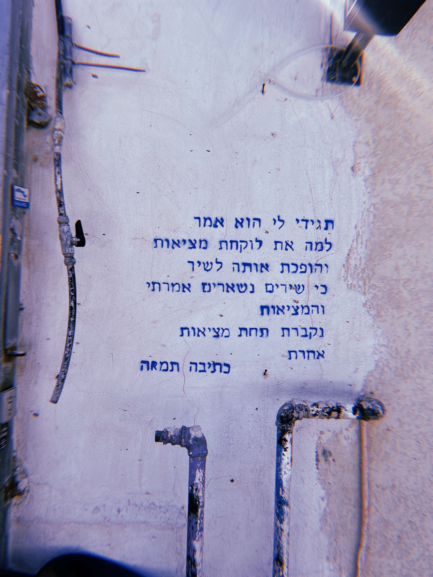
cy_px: 288
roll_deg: -2.0
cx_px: 216
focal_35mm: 26
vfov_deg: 67.3
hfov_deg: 53.1
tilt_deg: +2.1
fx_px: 434
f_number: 1.5
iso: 50
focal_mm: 5.7
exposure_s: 1/2632
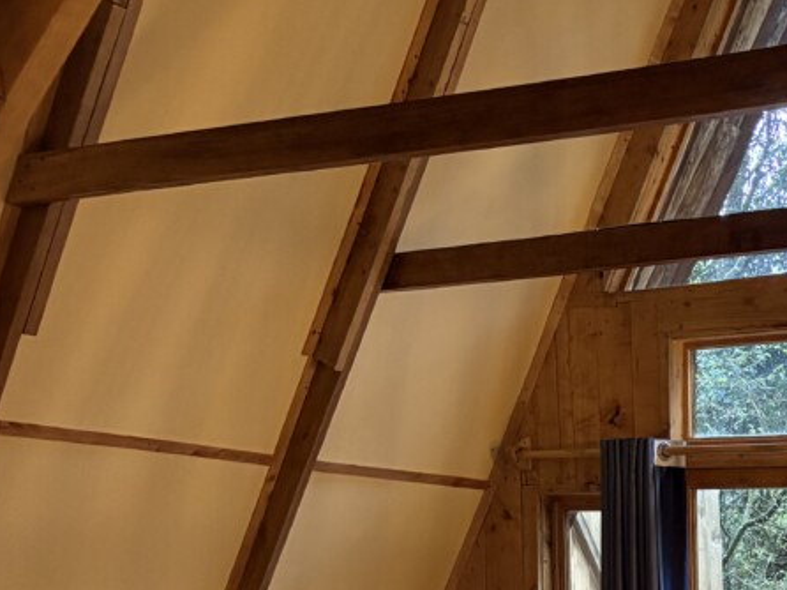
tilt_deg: -5.4
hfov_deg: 24.2
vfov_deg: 19.3
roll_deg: +0.2
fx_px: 1591
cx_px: 1038
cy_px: 777
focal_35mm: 70
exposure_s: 1/33
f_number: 1.6
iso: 400
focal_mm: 5.96
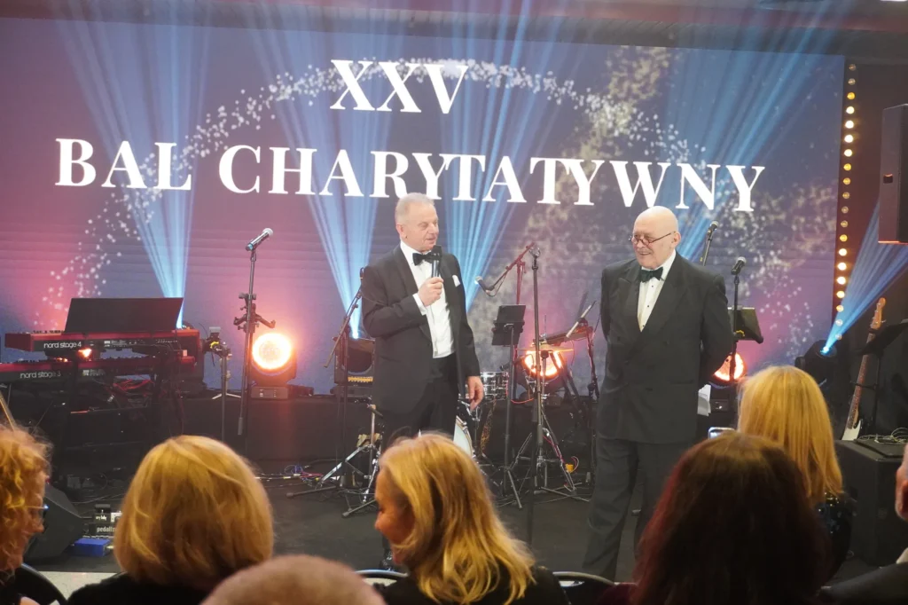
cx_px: 454
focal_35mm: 54
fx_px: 1361
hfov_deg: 36.9
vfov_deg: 25.0
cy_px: 302
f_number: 5.6
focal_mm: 36
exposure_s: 1/160
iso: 5000
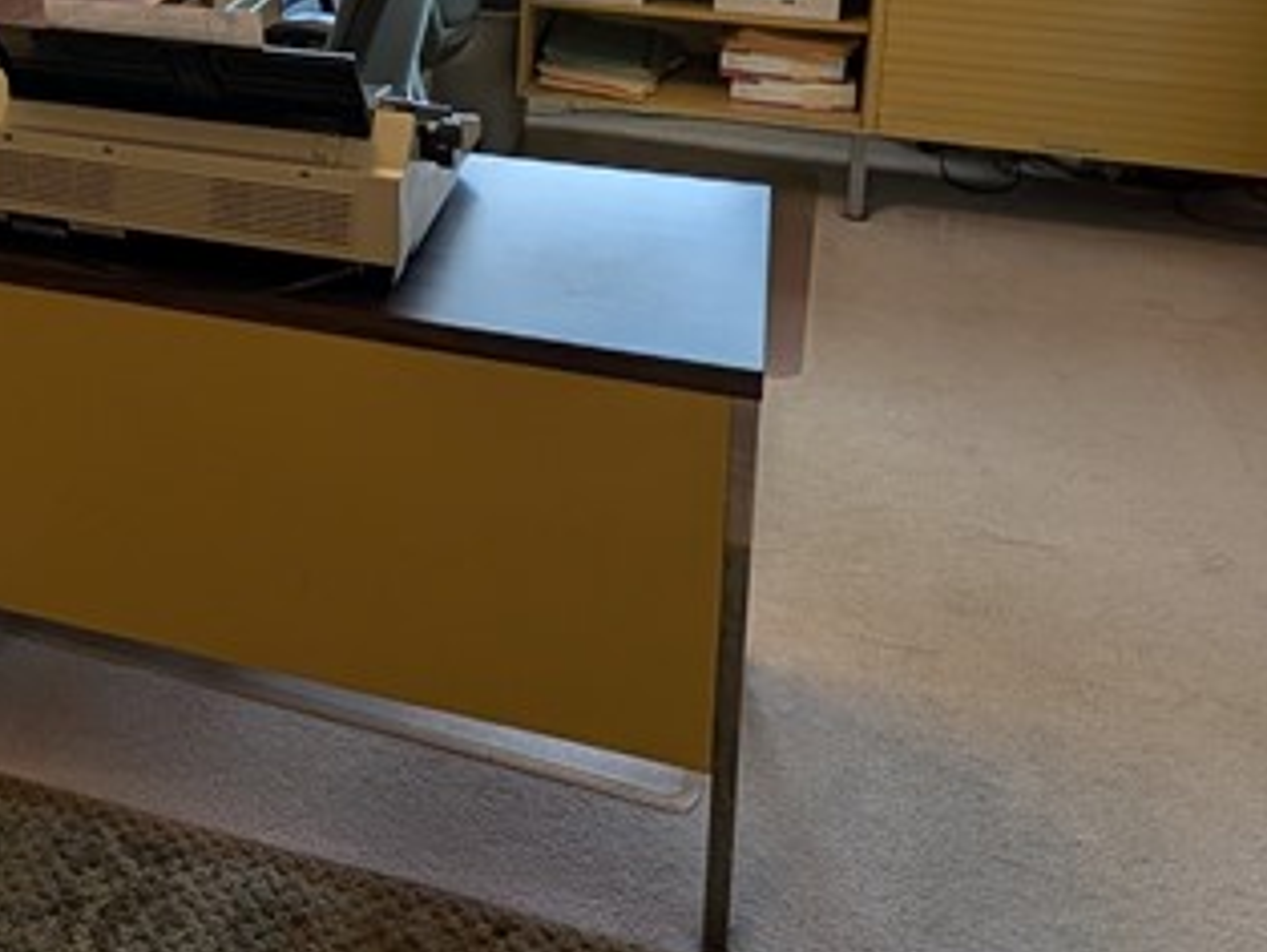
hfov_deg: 44.3
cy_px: -109
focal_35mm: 39
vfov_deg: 32.2
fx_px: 1429
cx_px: 167
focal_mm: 2.02
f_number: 1.7
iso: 75
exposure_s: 1/120
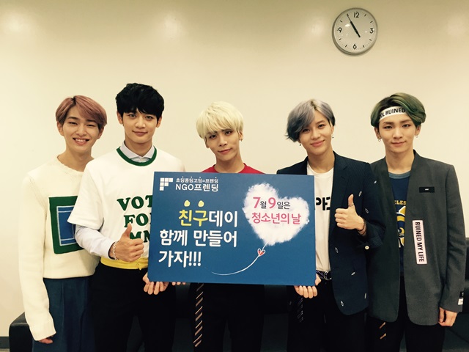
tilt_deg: -5.3
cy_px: 176
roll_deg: -0.5
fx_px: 393
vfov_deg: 48.2
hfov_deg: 61.7
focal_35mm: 29
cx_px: 234
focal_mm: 4.15
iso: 80
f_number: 2.2
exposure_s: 1/30
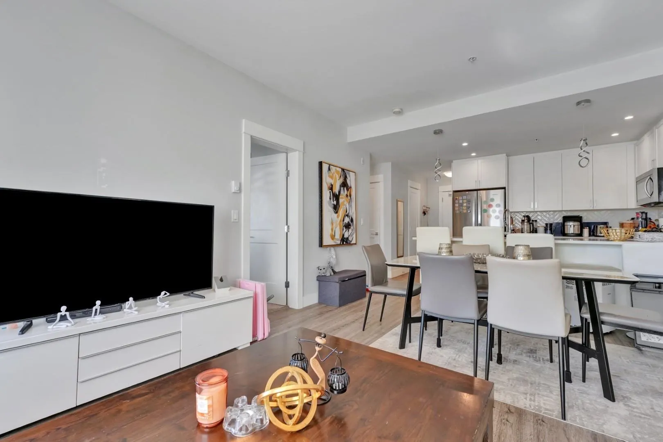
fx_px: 284
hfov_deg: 98.9
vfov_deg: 75.9
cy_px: 221
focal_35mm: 15
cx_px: 332
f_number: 8
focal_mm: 15.4
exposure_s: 1/40
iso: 400
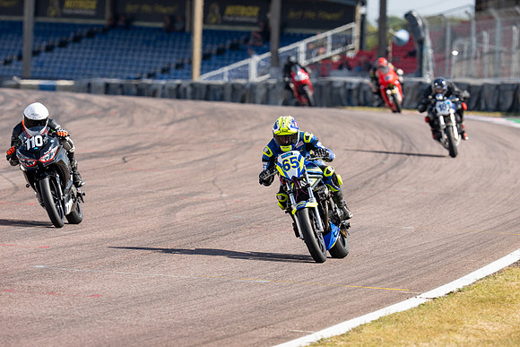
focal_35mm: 449
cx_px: 292
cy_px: 175
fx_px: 6485
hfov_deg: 4.6
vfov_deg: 3.1
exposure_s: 1/640
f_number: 6.3
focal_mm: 400
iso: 200
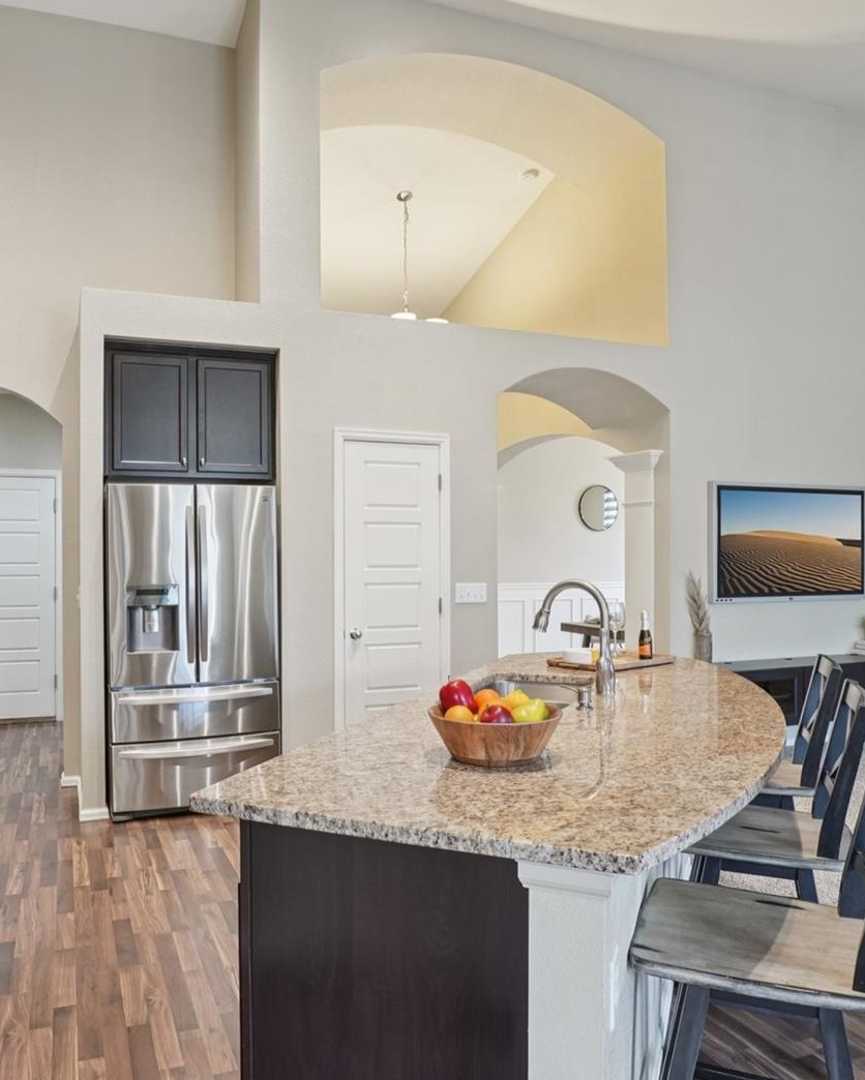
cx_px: 338
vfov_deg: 70.9
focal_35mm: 24
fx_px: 759
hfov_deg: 58.8
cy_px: 537
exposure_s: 1/8
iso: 400
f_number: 8
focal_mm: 11
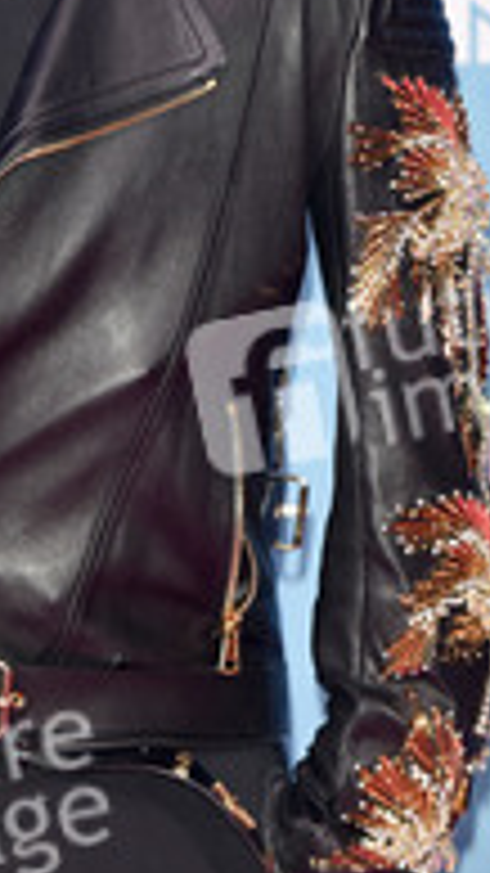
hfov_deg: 3.2
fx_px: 8716
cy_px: 144
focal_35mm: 377
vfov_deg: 5.7
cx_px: 9
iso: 2000
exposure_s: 1/250
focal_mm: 175
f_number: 4.5
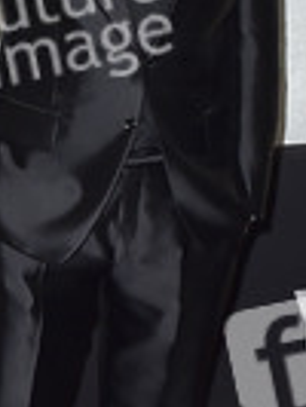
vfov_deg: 23.3
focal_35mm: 84
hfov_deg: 17.6
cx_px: 106
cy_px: 190
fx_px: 988
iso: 500
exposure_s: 1/250
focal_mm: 29
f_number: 6.3
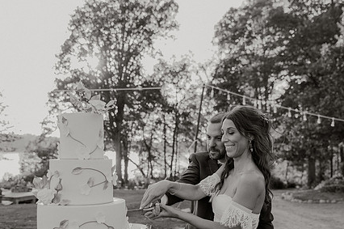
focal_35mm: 45
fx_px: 430
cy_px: 151
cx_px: 149
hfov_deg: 43.5
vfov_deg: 29.6
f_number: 2.8
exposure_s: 1/1600
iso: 640
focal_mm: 32
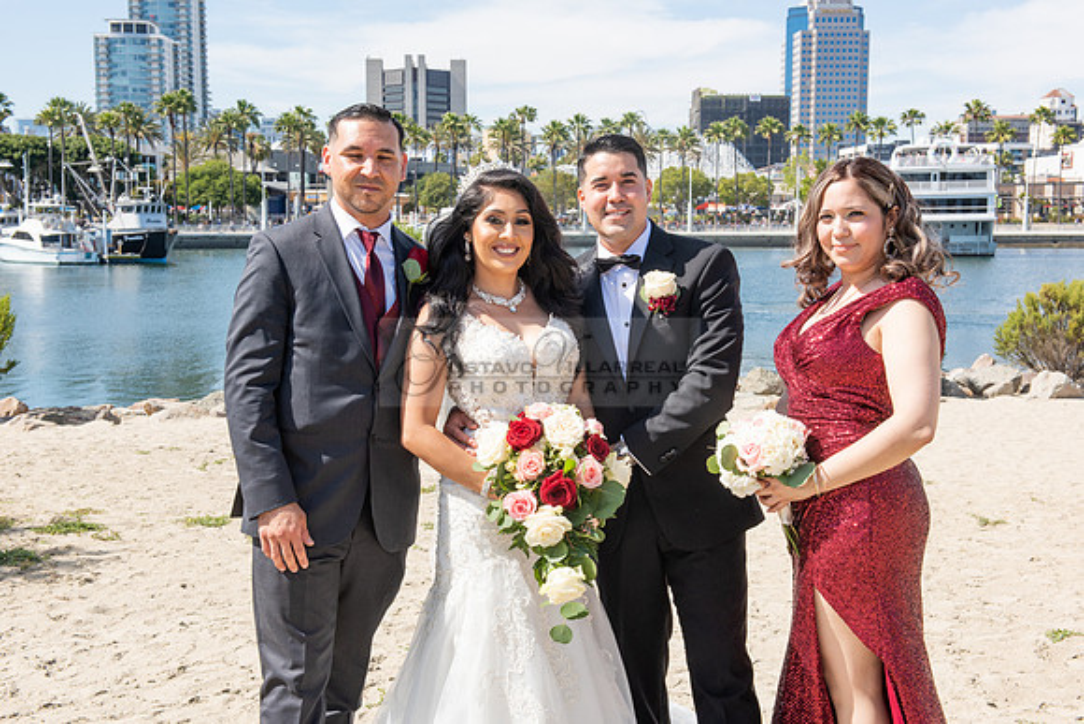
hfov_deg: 41.1
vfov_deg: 28.1
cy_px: 362
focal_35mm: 48
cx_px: 542
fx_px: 1446
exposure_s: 1/200
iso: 200
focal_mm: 48
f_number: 11
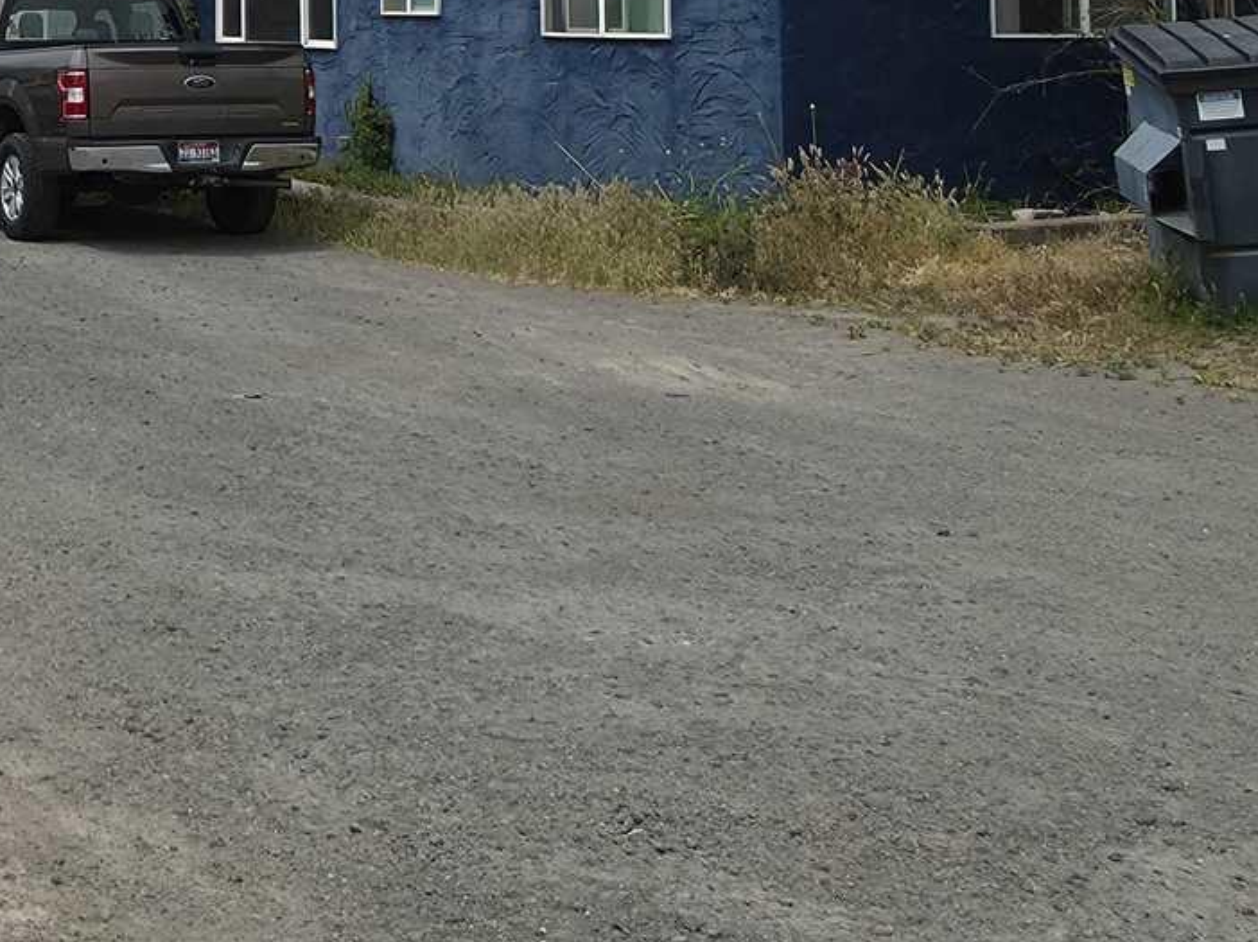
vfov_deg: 23.9
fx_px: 2070
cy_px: -115
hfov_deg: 29.6
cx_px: -201
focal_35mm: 57
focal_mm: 2.2
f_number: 1.9
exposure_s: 1/1563
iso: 16
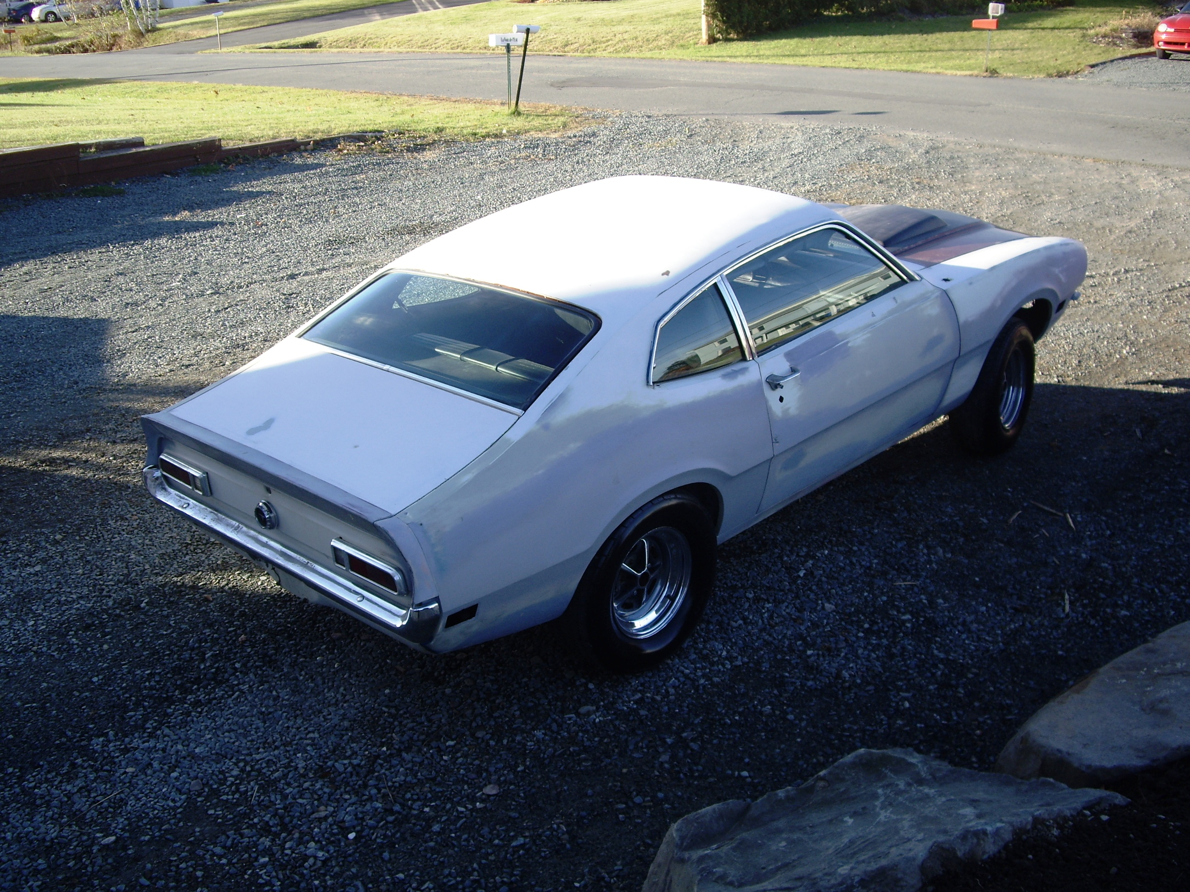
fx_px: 1306
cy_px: 446
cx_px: 595
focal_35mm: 38
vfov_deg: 37.7
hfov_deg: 49.0
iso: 50
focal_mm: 7.9
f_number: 2.8
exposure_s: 1/200
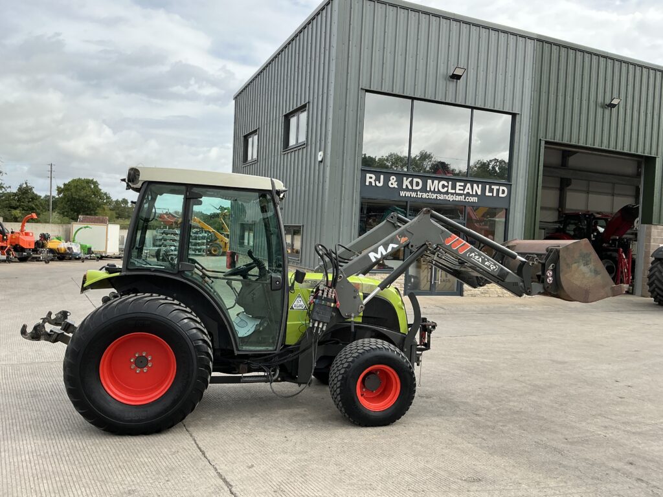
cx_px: 332
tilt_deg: -0.5
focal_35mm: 28
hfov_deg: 63.4
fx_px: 536
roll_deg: -3.2
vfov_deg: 49.7
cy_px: 248
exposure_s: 1/1076
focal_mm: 3
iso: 25
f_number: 1.8
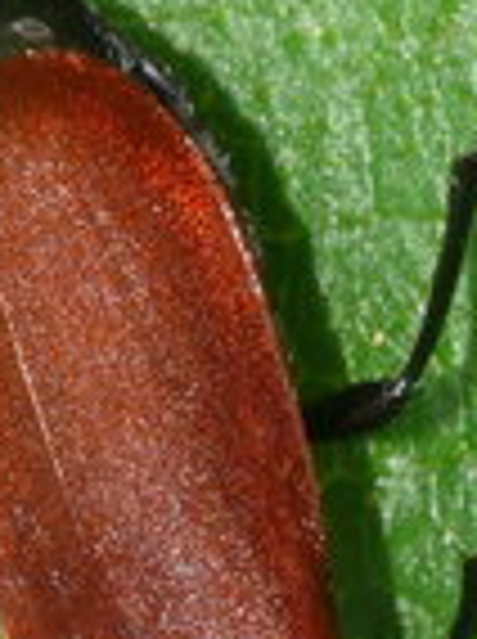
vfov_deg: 1.9
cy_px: 778
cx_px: 230
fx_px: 19553
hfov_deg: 1.4
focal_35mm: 1061
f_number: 11
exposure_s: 1/30
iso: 200
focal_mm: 49.8
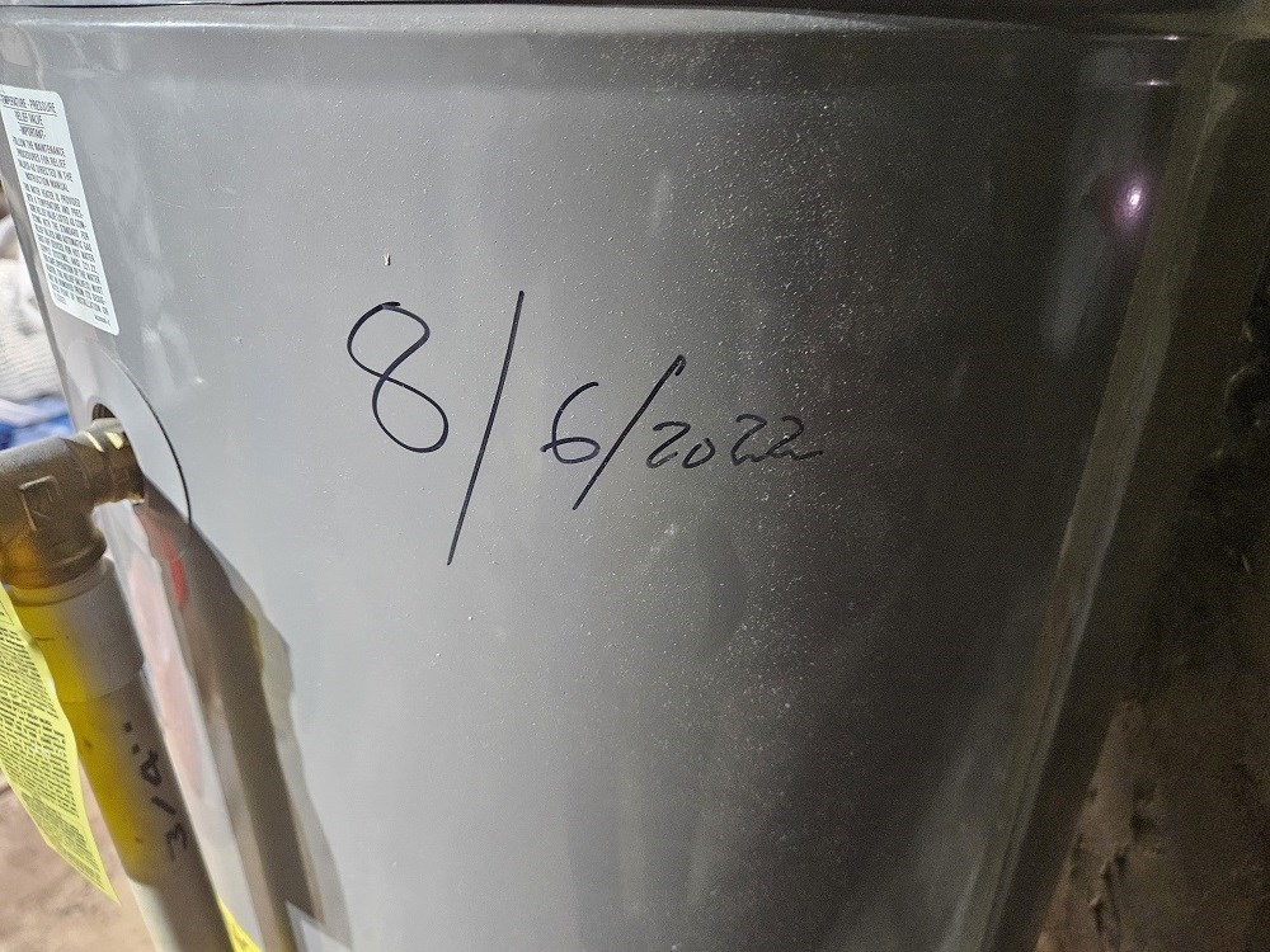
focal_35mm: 23
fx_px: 844
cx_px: 635
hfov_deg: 73.9
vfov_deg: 58.9
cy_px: 476
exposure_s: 1/40
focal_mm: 5.4
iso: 640
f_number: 1.8
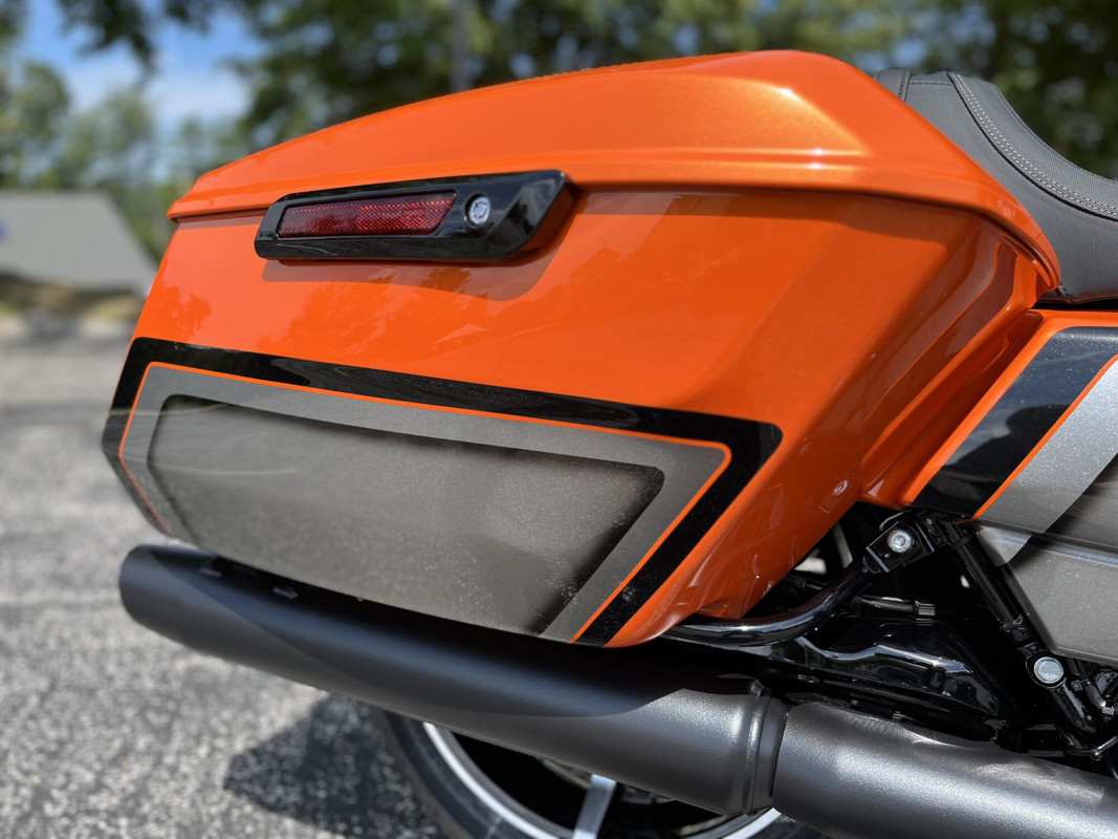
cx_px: 559
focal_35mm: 26
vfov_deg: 53.1
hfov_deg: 67.3
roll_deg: -0.8
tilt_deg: -14.4
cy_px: 420
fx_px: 840
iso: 50
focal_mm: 5.1
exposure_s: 1/1623
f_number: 1.6
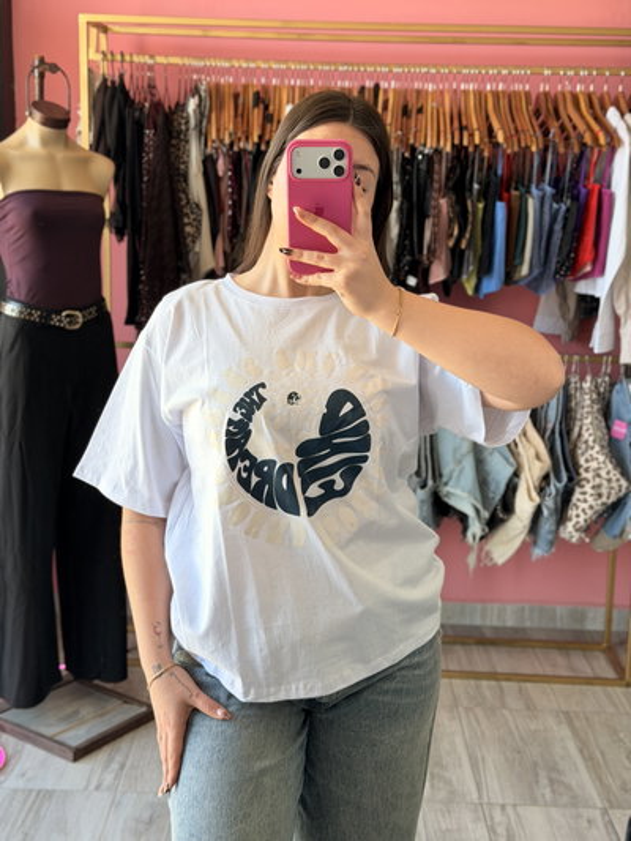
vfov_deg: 39.6
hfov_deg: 30.3
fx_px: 1166
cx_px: 316
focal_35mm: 48
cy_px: 420
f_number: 1.78
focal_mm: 6.76
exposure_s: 1/141
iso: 80
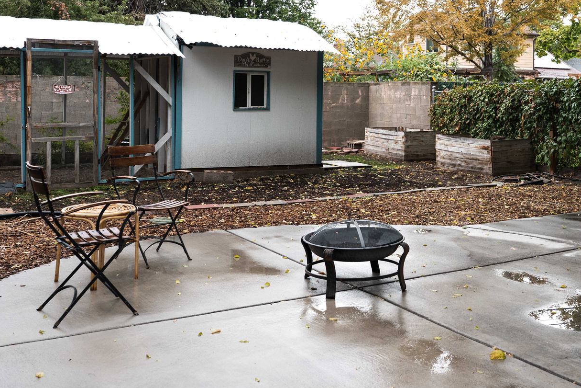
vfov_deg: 29.4
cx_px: 365
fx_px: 726
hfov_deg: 43.3
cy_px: 96
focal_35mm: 45
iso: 100
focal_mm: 26.3
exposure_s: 1/80
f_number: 4
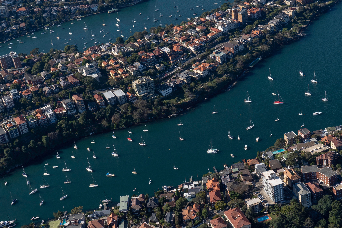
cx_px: 171
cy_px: 114
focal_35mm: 60
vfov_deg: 22.6
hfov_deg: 33.4
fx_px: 570
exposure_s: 1/1000
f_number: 6.3
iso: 200
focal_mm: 40
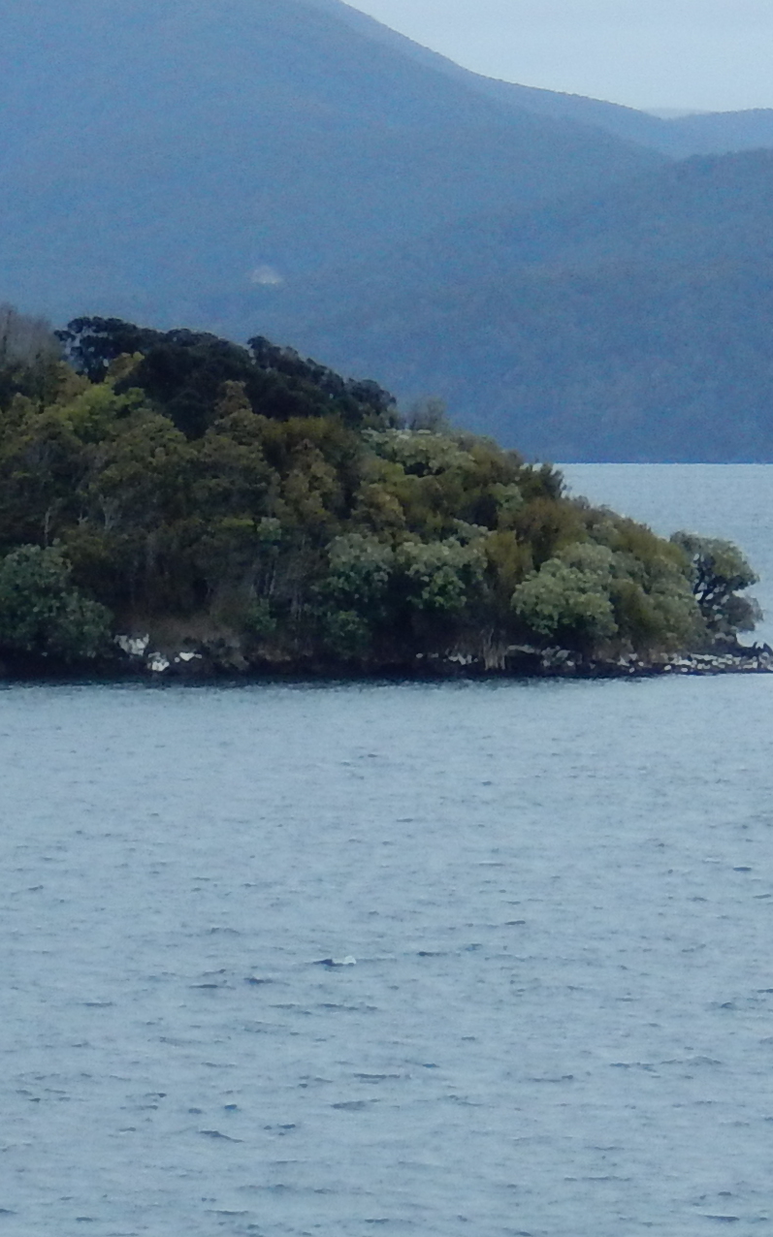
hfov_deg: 3.3
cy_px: 527
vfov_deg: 5.2
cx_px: 398
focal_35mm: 402
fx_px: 13556
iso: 125
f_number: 5.3
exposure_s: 1/400
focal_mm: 18.9
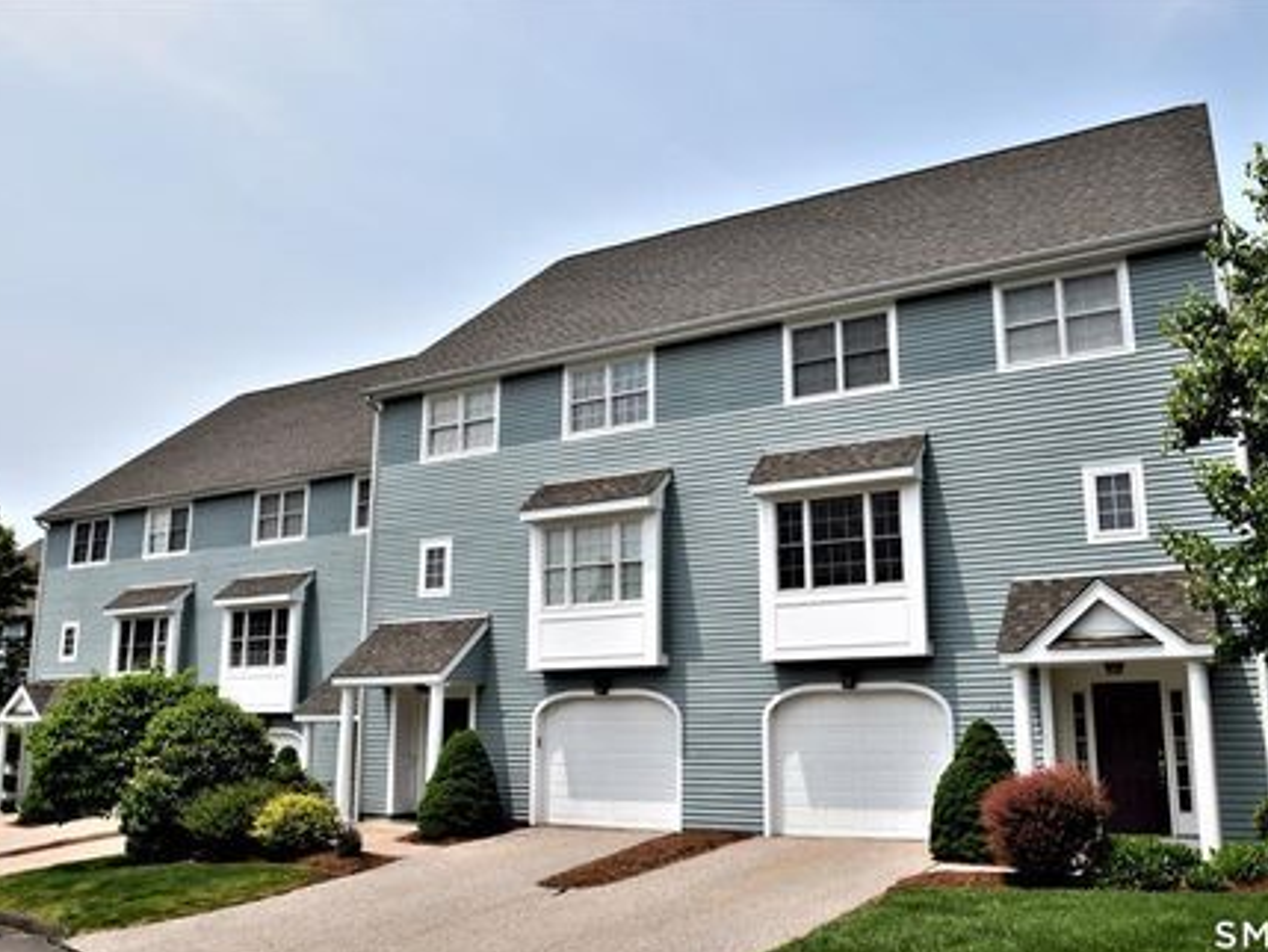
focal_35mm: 29
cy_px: 486
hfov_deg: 62.2
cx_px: 715
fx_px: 1046
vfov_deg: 48.9
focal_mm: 17
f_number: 10
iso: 200
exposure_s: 1/400
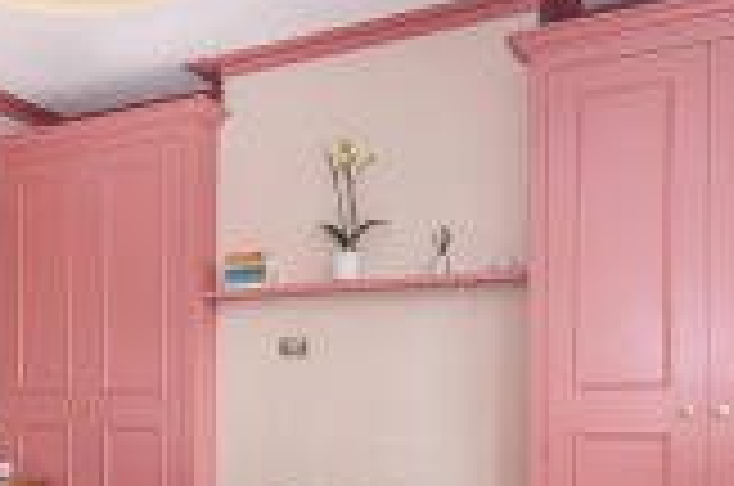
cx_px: 252
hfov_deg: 46.8
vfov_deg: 31.6
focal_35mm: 41
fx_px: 834
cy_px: 394
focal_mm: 14
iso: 320
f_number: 5.6
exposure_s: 1/50
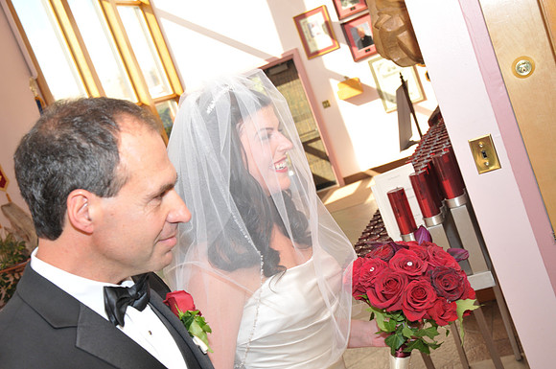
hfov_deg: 41.2
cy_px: 184
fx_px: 740
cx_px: 278
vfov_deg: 28.0
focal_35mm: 48
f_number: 6.3
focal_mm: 32
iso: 400
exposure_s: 1/80
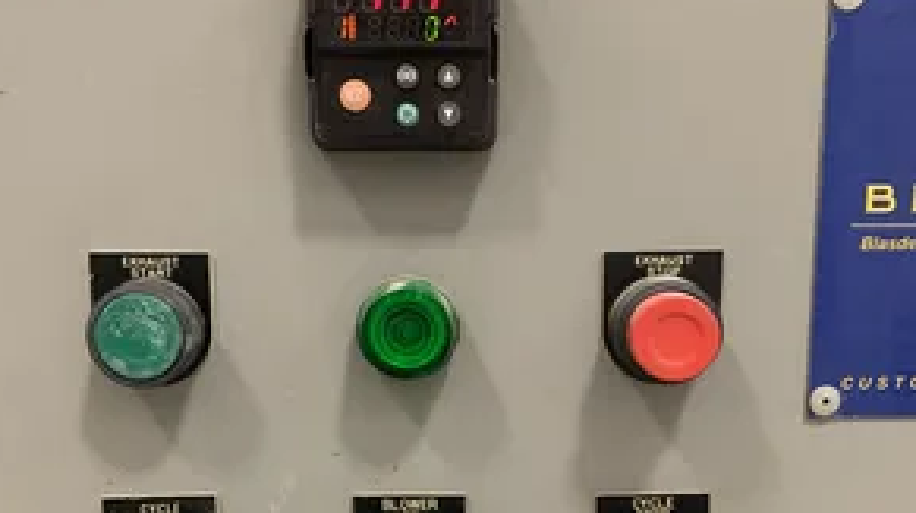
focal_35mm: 39
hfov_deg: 51.7
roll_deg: -0.1
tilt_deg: -10.7
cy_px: 337
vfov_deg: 30.1
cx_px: 450
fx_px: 946
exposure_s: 1/40
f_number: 1.8
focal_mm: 4.25
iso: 320
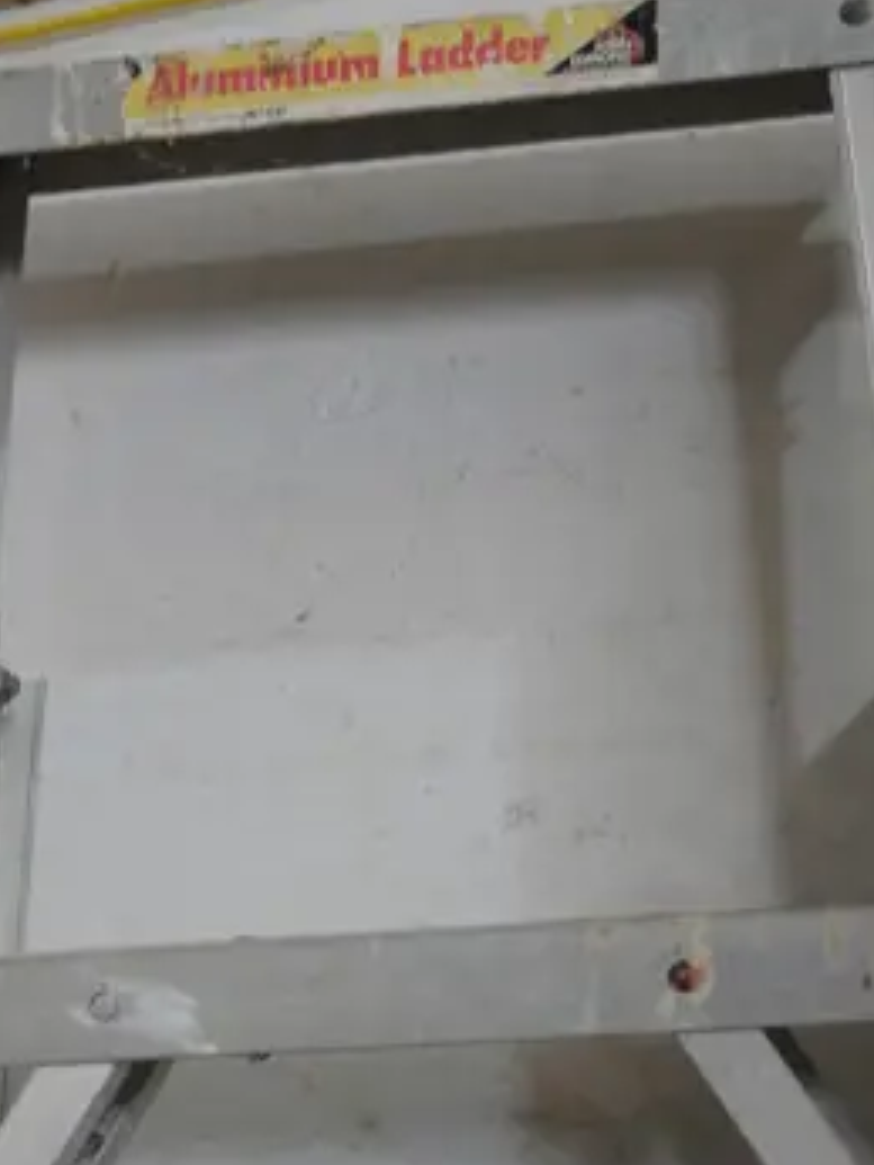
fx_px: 3196
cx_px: 349
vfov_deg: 19.5
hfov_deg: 15.6
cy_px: 1361
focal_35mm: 95
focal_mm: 16
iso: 250
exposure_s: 1/60
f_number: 3.6
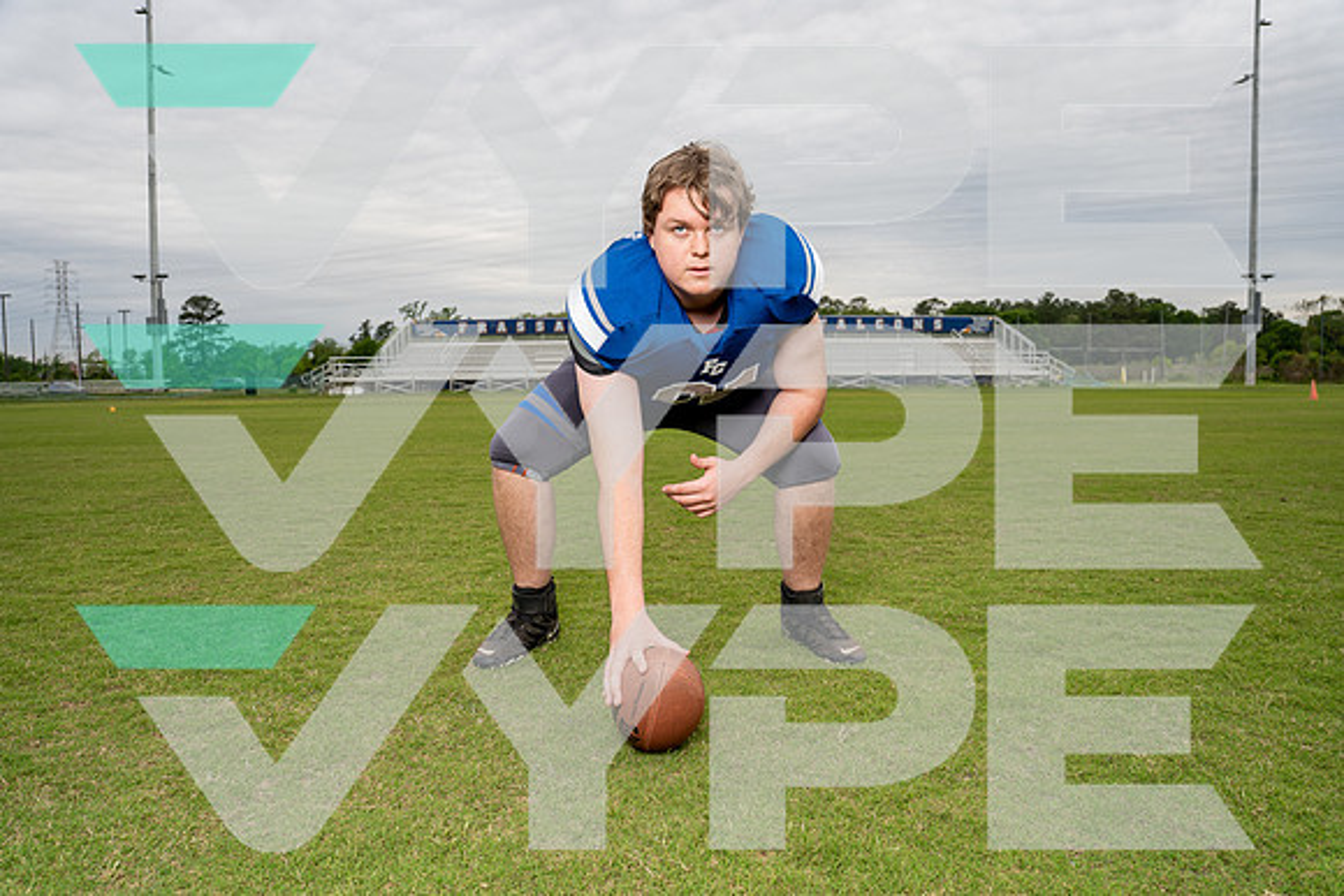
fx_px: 934
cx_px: 672
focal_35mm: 25
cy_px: 448
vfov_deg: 51.3
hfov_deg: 71.5
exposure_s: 1/250
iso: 200
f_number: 5
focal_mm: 25
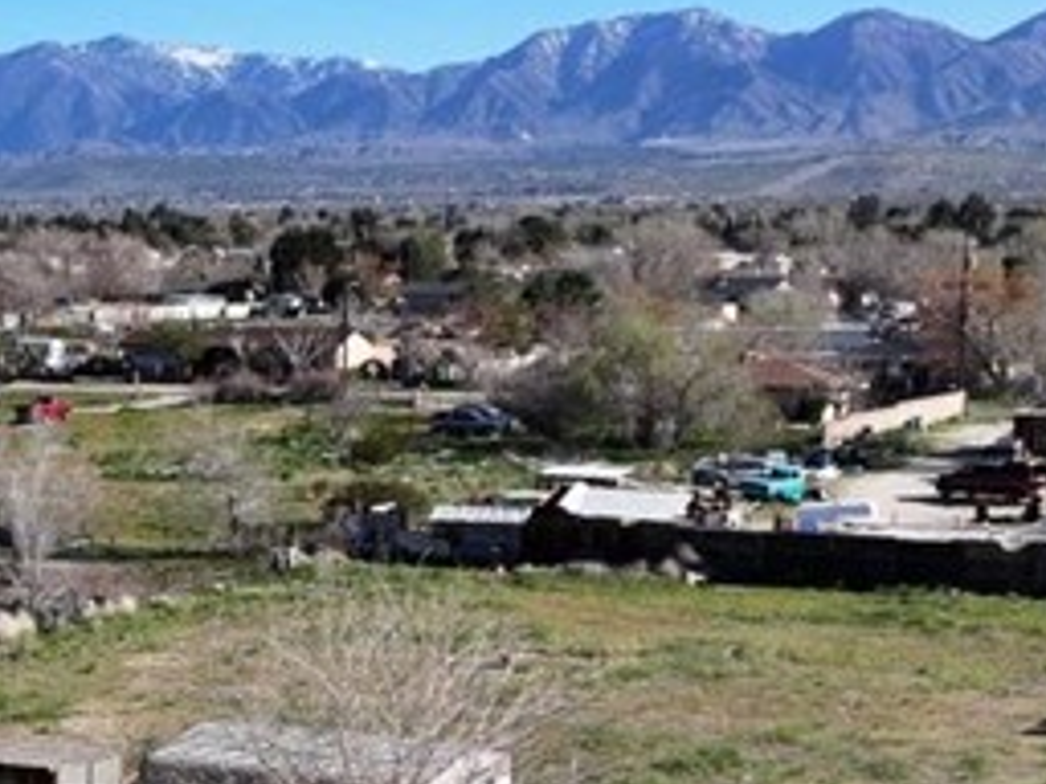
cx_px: -139
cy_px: 725
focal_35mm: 96
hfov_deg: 19.5
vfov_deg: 15.2
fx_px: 2901
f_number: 2.8
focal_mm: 12.29
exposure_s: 1/120
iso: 100
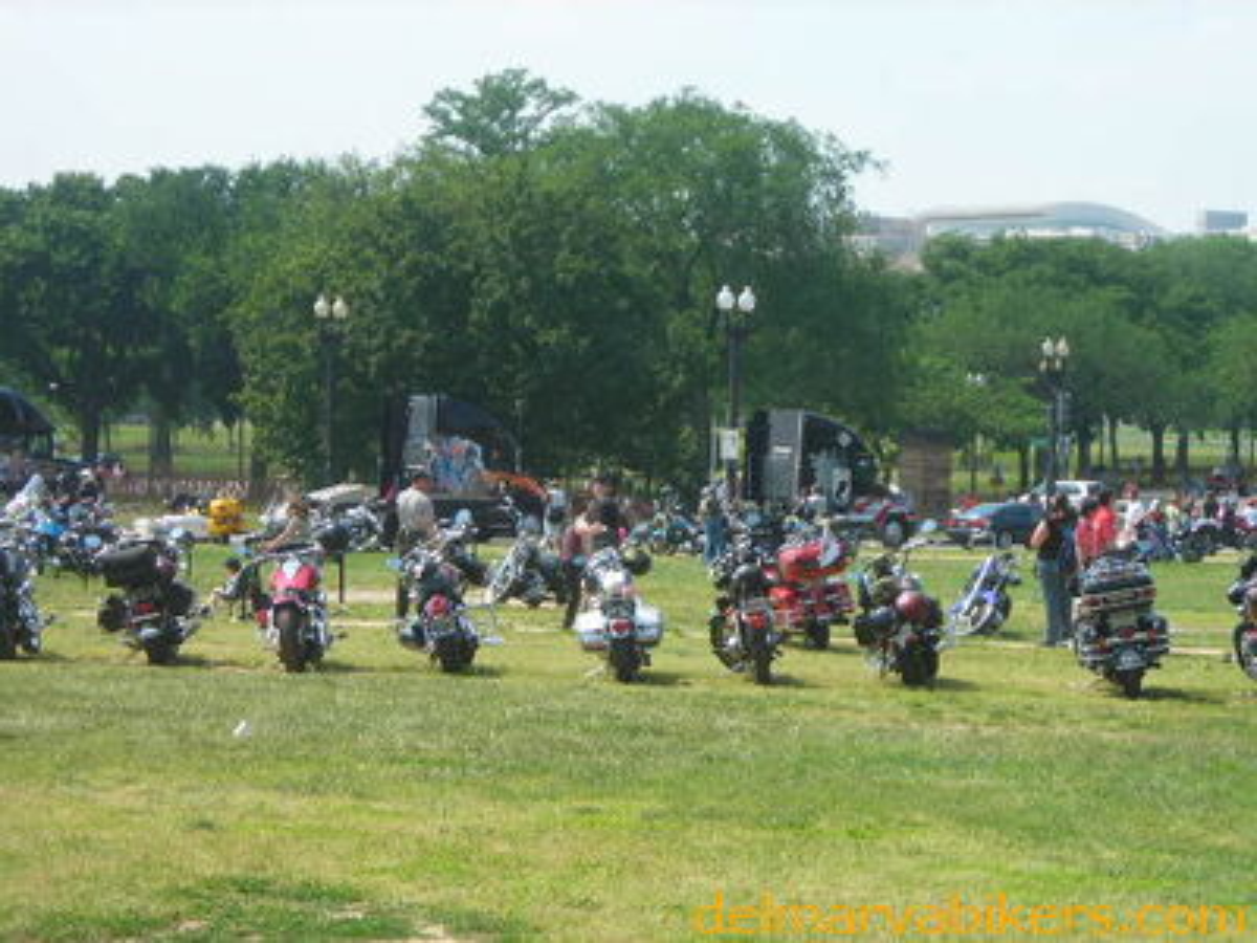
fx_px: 4212
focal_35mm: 116
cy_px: 472
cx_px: 628
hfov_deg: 17.0
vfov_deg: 12.8
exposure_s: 1/153
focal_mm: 19.2
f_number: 5.3
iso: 50
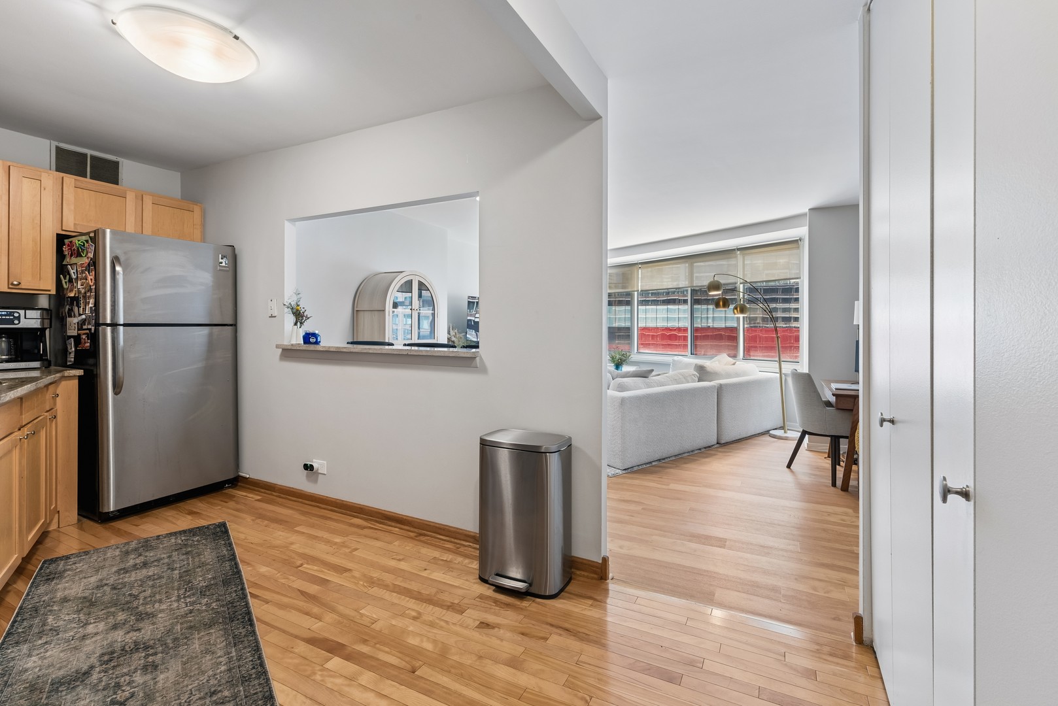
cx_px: 529
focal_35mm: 15
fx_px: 441
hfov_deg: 100.4
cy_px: 353
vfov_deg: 77.4
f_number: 11
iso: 400
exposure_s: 1/2.5
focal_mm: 15
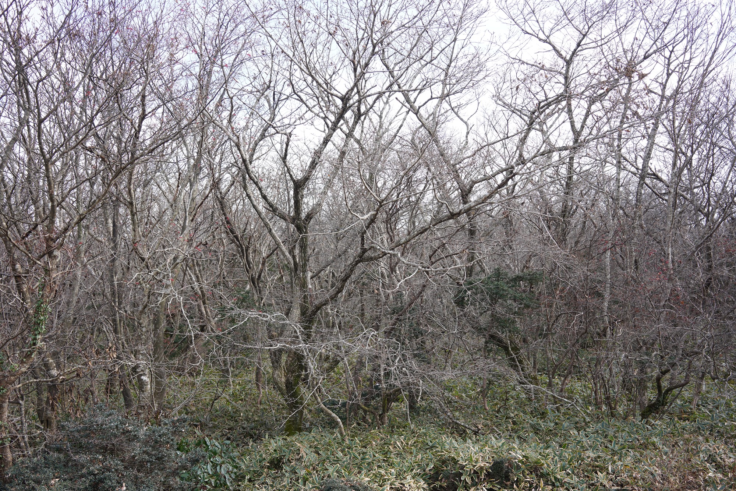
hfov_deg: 54.4
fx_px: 716
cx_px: 368
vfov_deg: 37.9
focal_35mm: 35
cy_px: 246
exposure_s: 1/100
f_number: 5.6
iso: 100
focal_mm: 35
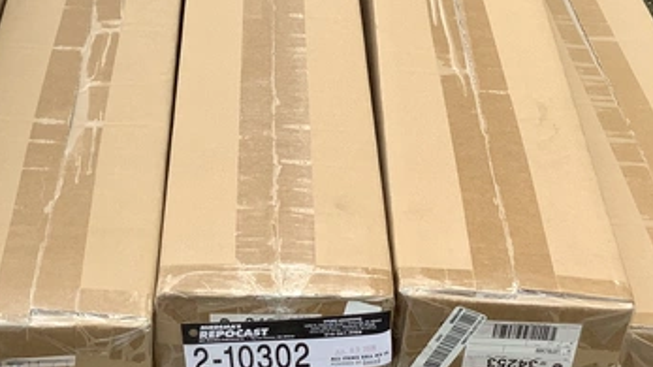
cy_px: 78
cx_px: 248
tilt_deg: -34.1
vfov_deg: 16.4
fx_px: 1264
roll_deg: -2.7
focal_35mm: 73
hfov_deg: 28.9
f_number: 2.4
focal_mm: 3.3
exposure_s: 1/1199
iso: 25
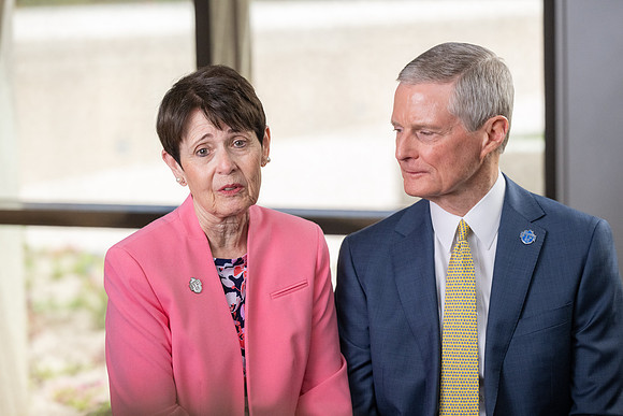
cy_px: 208
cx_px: 312
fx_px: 1991
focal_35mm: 115
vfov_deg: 11.9
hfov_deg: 17.8
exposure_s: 1/400
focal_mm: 115
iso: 2000
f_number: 4
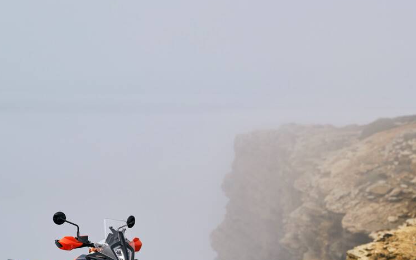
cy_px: 169
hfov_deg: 14.3
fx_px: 1656
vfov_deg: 9.0
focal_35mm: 146
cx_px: 257
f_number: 4
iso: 50
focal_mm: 89
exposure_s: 1/800
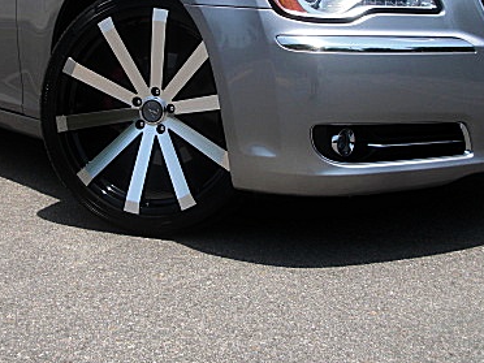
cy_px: 73
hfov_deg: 31.1
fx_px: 867
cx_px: 203
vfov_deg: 23.3
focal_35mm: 62
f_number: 2.8
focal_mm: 6.3
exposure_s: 1/800
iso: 50
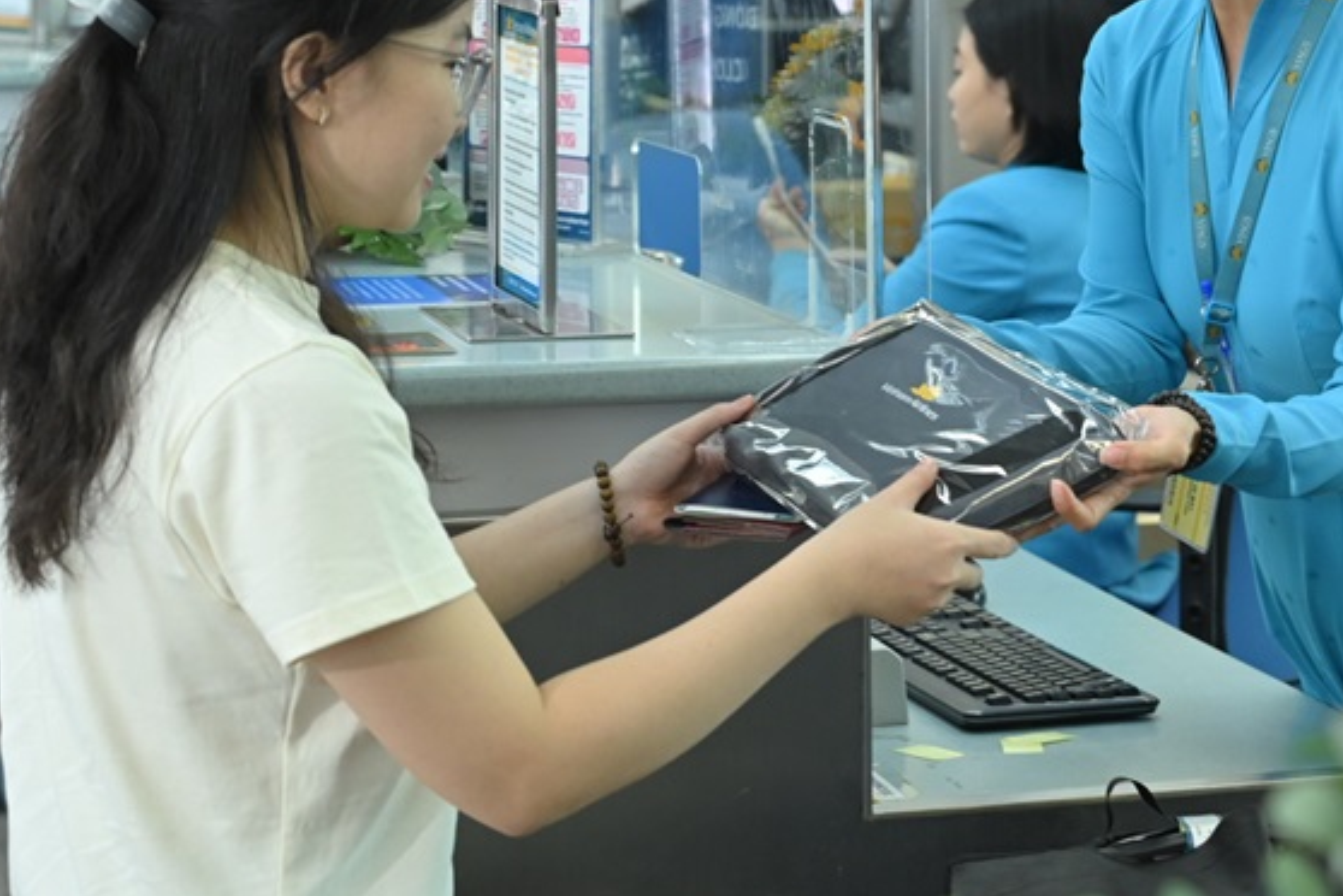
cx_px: 1158
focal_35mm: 99
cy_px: 342
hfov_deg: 20.3
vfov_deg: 13.8
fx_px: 3693
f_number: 4
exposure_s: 1/100
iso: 1250
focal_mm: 46
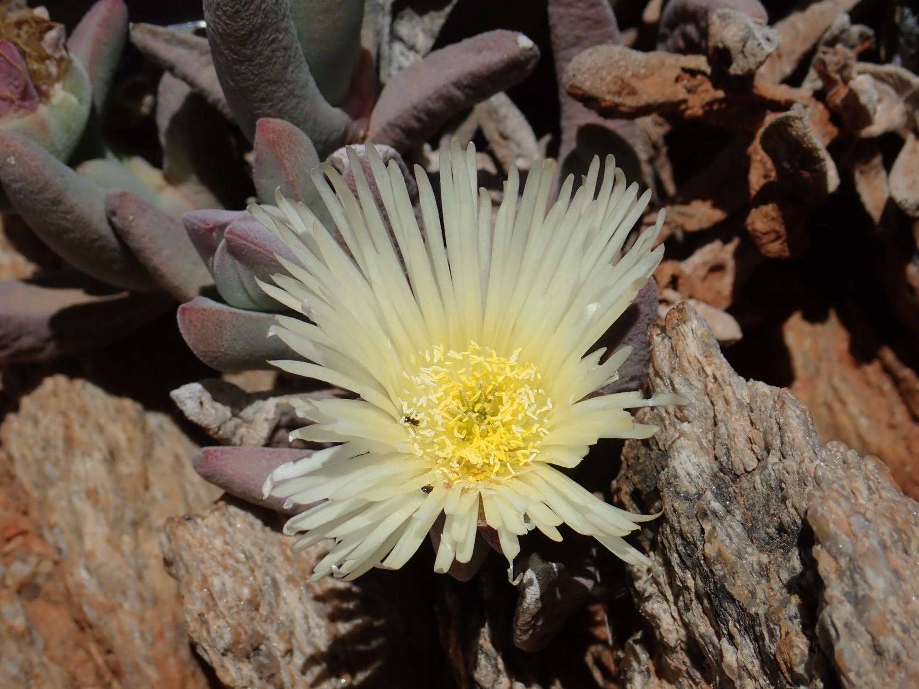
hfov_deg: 21.5
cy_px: 344
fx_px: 2416
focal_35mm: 91
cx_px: 460
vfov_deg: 16.2
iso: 100
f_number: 6.3
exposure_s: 1/1000
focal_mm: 16.48
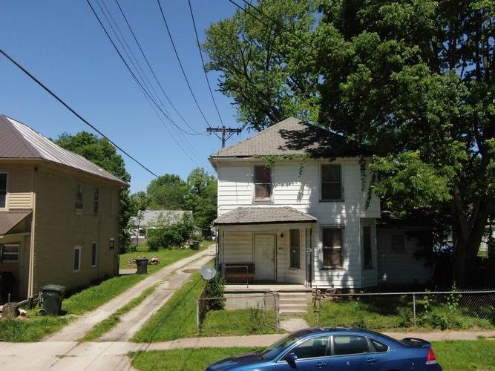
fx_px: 486
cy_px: 186
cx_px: 248
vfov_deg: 41.8
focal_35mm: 34
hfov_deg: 54.0
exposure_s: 1/8000
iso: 800
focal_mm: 5.82
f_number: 3.2
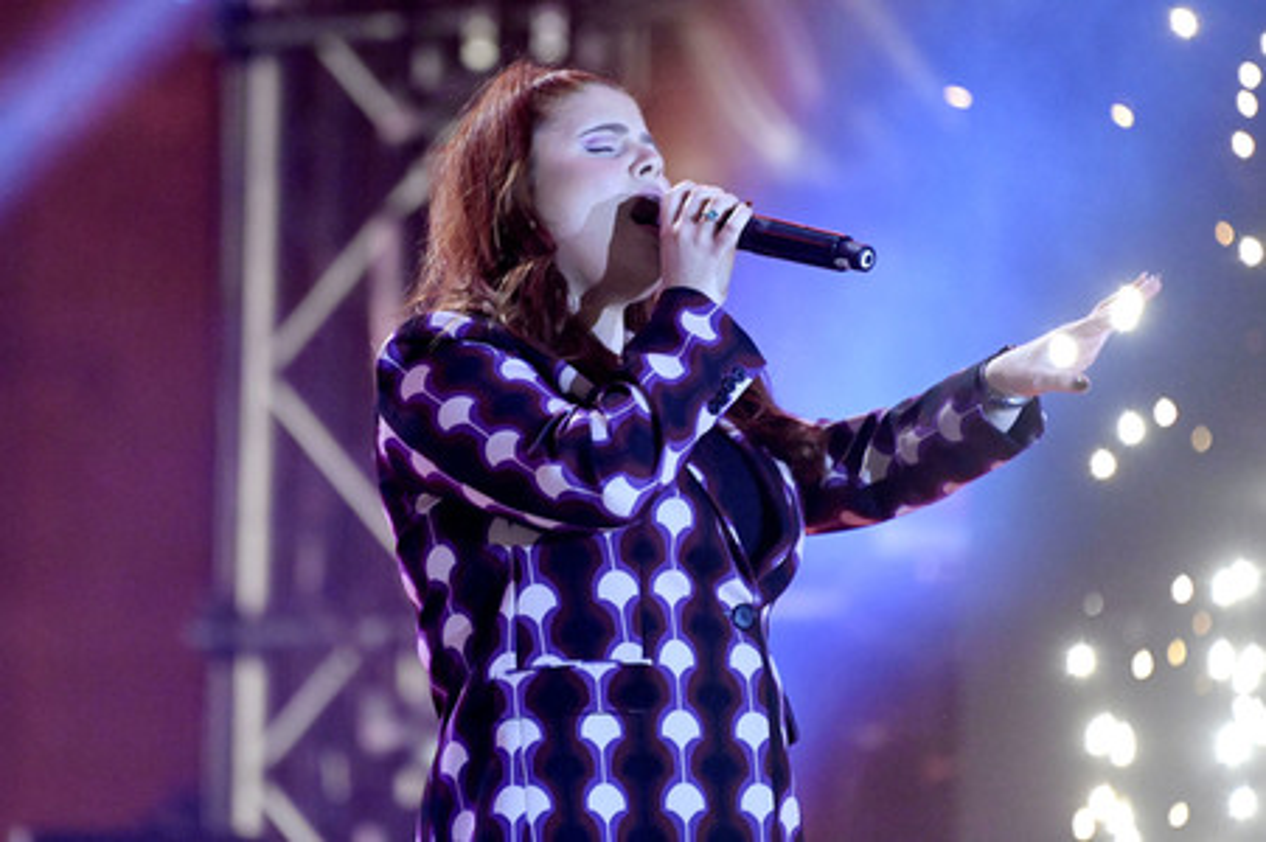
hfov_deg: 4.1
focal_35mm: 500
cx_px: 633
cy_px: 421
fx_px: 17570
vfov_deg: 2.7
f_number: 5.6
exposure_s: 1/640
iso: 12800
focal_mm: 500
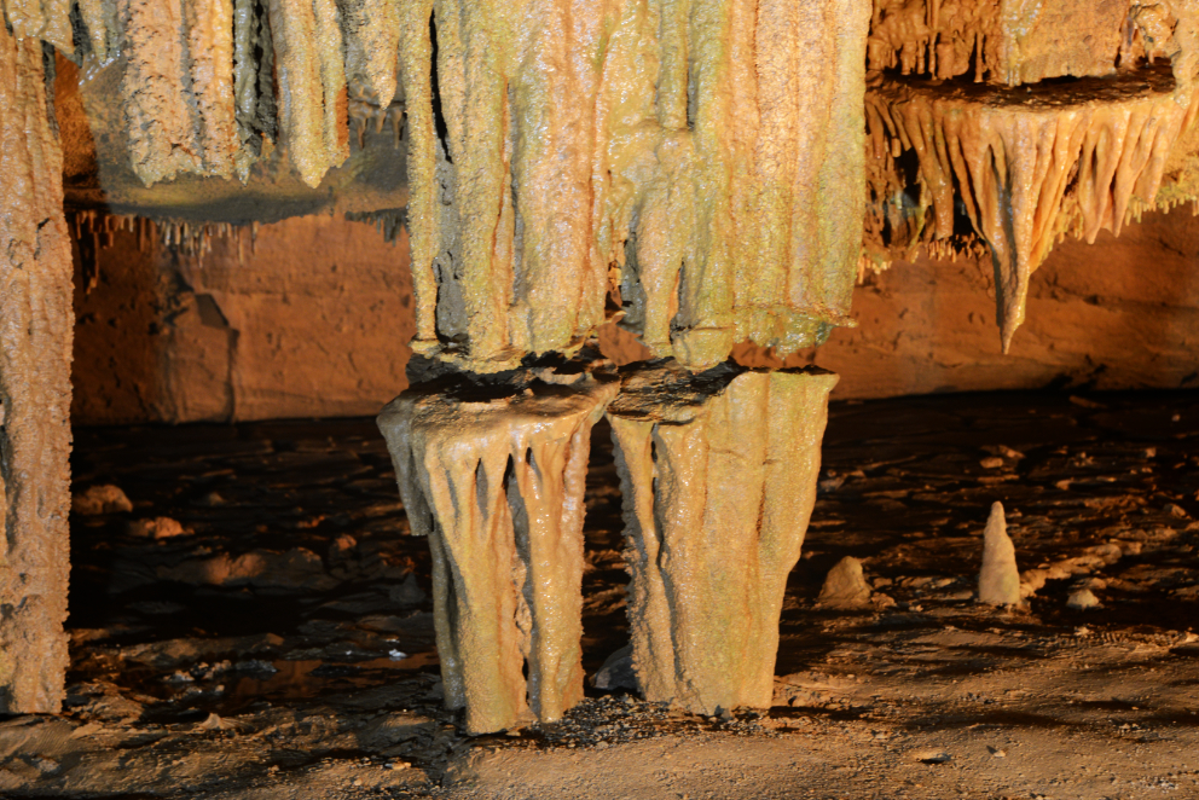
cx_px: 603
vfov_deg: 11.2
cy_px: 398
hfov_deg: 16.6
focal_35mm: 123
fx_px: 4098
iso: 800
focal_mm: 122
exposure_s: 1/2
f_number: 5.6
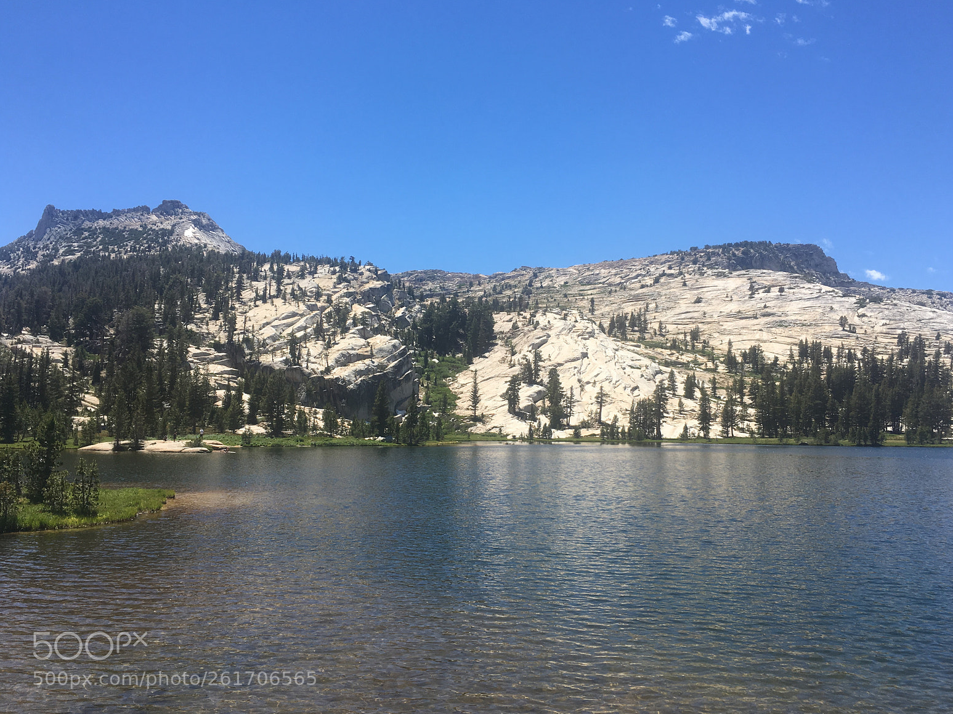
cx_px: 487
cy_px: 358
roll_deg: -0.4
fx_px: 826
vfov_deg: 46.8
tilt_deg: +5.3
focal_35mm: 30
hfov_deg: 60.0
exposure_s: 1/1202
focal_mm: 4.15
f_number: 2.2
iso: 25
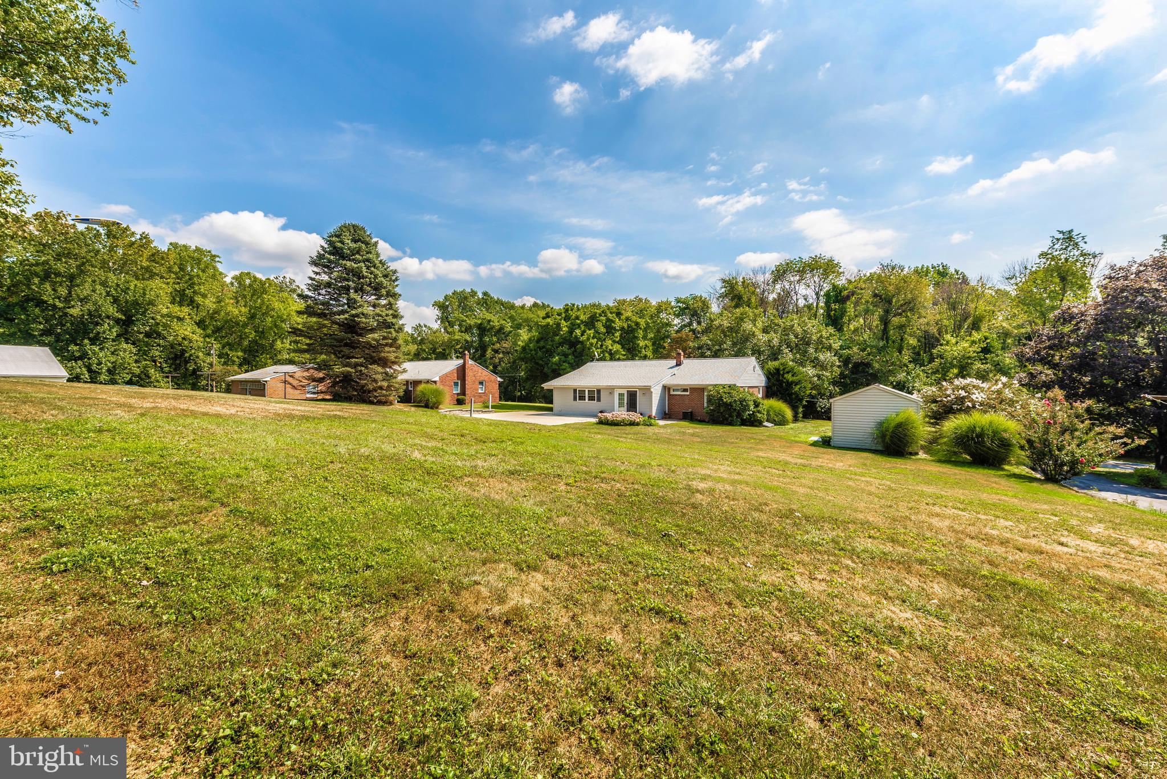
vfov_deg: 81.3
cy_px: 390
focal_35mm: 14
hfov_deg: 104.2
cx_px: 584
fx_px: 454
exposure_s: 1/640
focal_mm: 14
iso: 200
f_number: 8
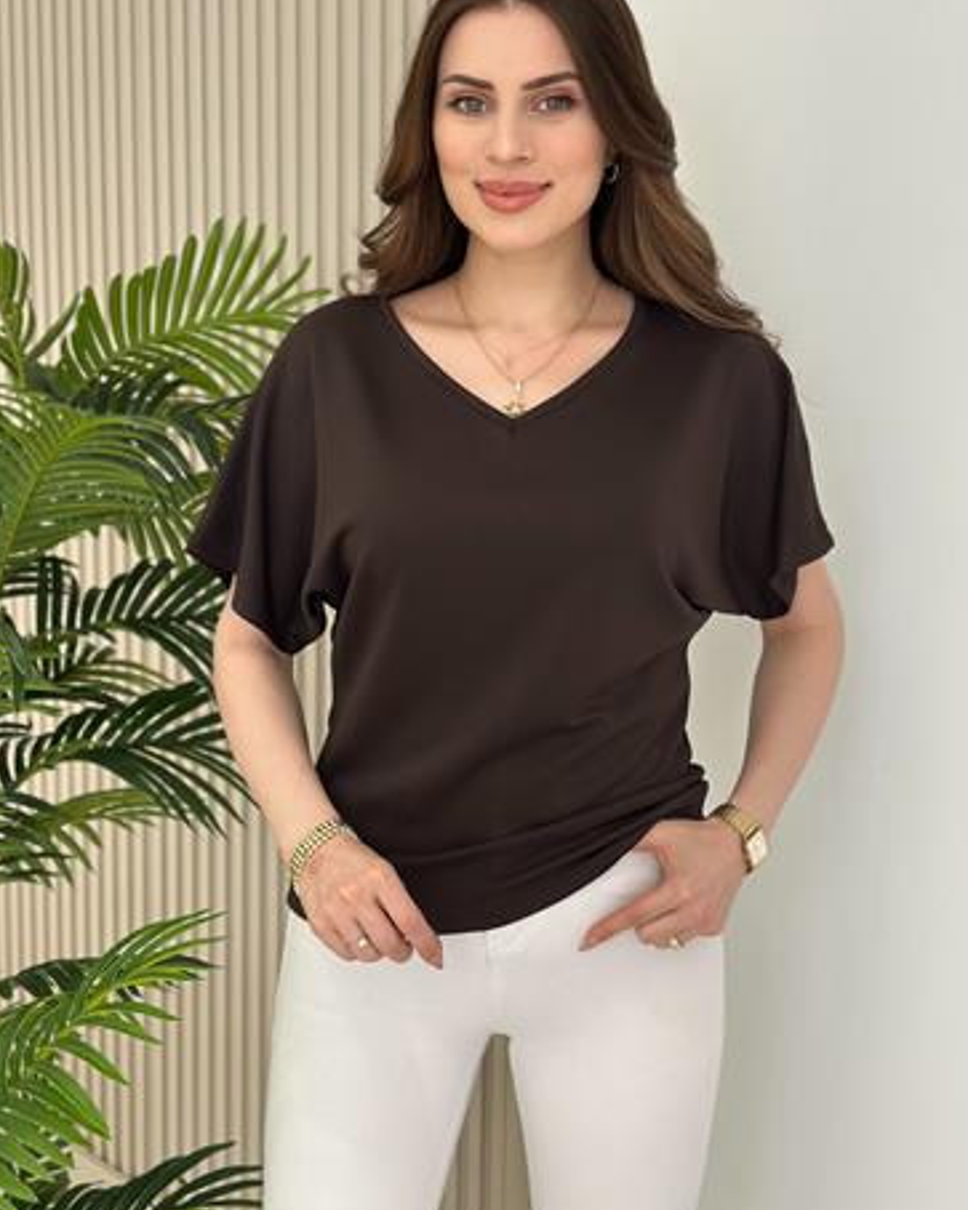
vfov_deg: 34.2
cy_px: 574
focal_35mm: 55
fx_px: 1970
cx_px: 507
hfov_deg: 27.6
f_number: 1.78
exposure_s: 1/253
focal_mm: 6.86
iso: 80
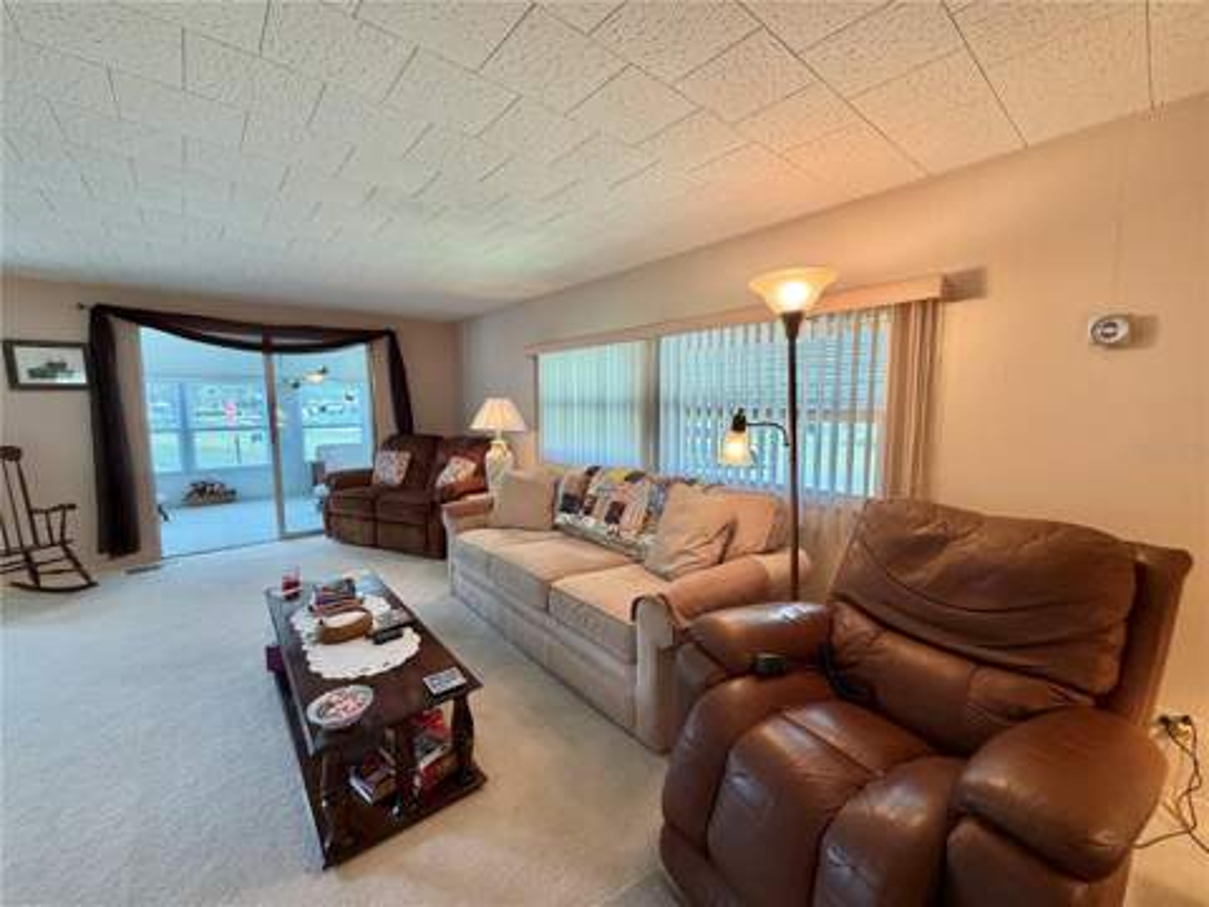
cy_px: 454
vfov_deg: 85.7
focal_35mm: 14
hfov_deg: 102.1
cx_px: 604
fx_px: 489
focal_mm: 2.22
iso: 125
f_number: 2.2
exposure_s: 1/120
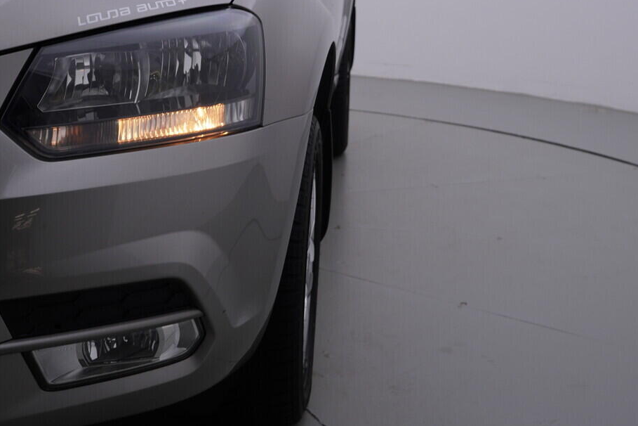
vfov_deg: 23.6
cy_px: 120
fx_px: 1010
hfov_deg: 35.1
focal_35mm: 57
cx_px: 313
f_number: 5
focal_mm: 24
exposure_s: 1/125
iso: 125
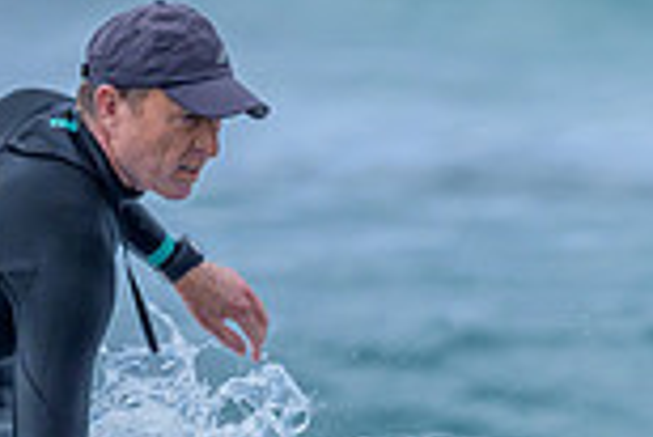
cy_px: 699
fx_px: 58007
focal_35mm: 3195
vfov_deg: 0.4
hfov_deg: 0.6
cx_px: 537
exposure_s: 1/2000
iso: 640
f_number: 6.3
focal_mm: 800
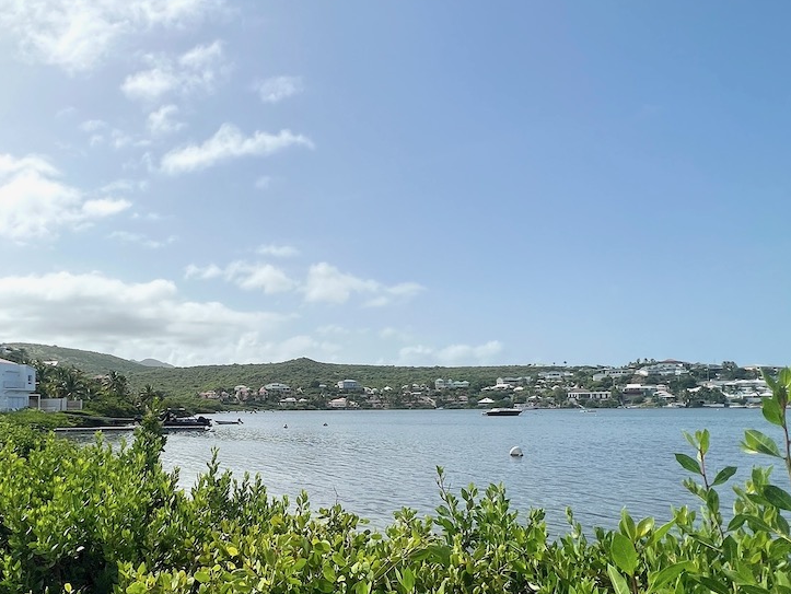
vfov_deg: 58.1
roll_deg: +0.1
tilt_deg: +4.3
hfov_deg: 70.8
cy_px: 375
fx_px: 526
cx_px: 239
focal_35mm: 23
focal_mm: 1.57
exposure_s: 1/3922
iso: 32
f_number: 1.8
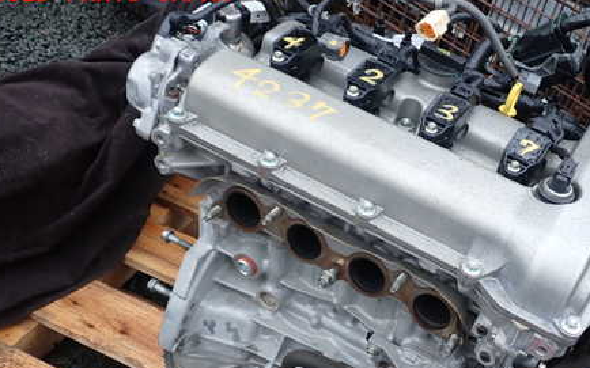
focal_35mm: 44
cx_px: 392
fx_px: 707
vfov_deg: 28.7
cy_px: 281
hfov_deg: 44.6
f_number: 2.3
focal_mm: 5.4
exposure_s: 1/80
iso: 100
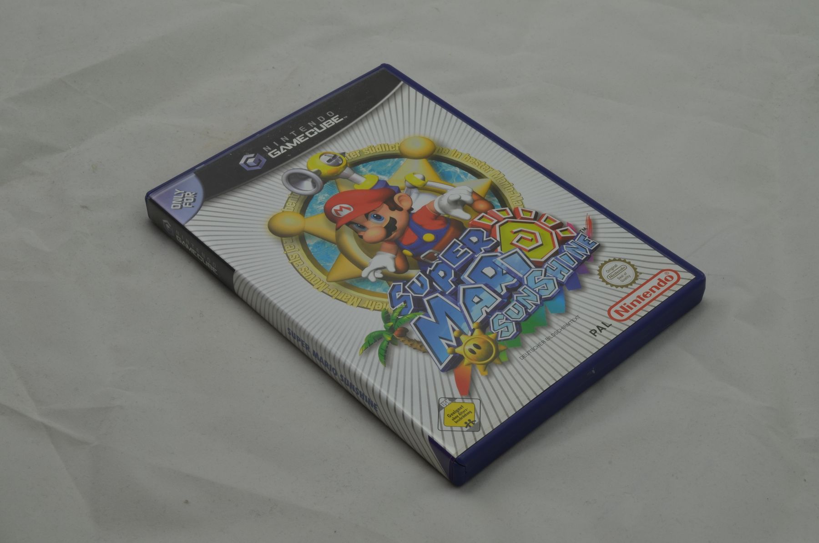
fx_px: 1362
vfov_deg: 22.5
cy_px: 272
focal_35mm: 60
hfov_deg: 33.5
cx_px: 410
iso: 100
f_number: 20
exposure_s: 1/3
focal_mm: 40
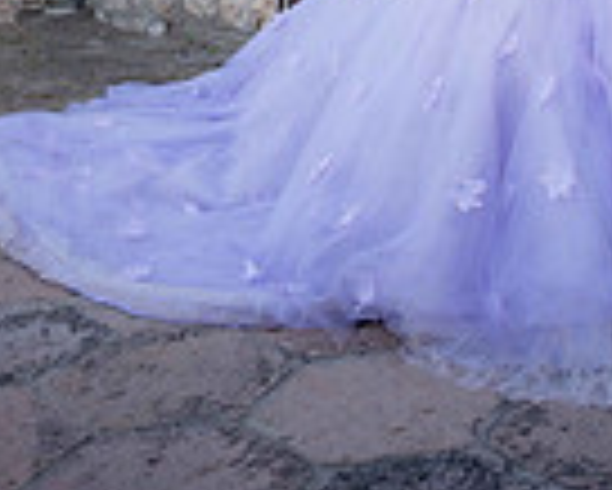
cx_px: 518
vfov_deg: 18.5
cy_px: -423
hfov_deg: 29.5
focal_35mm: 62
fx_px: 1124
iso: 125
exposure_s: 1/500
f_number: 2.8
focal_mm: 20
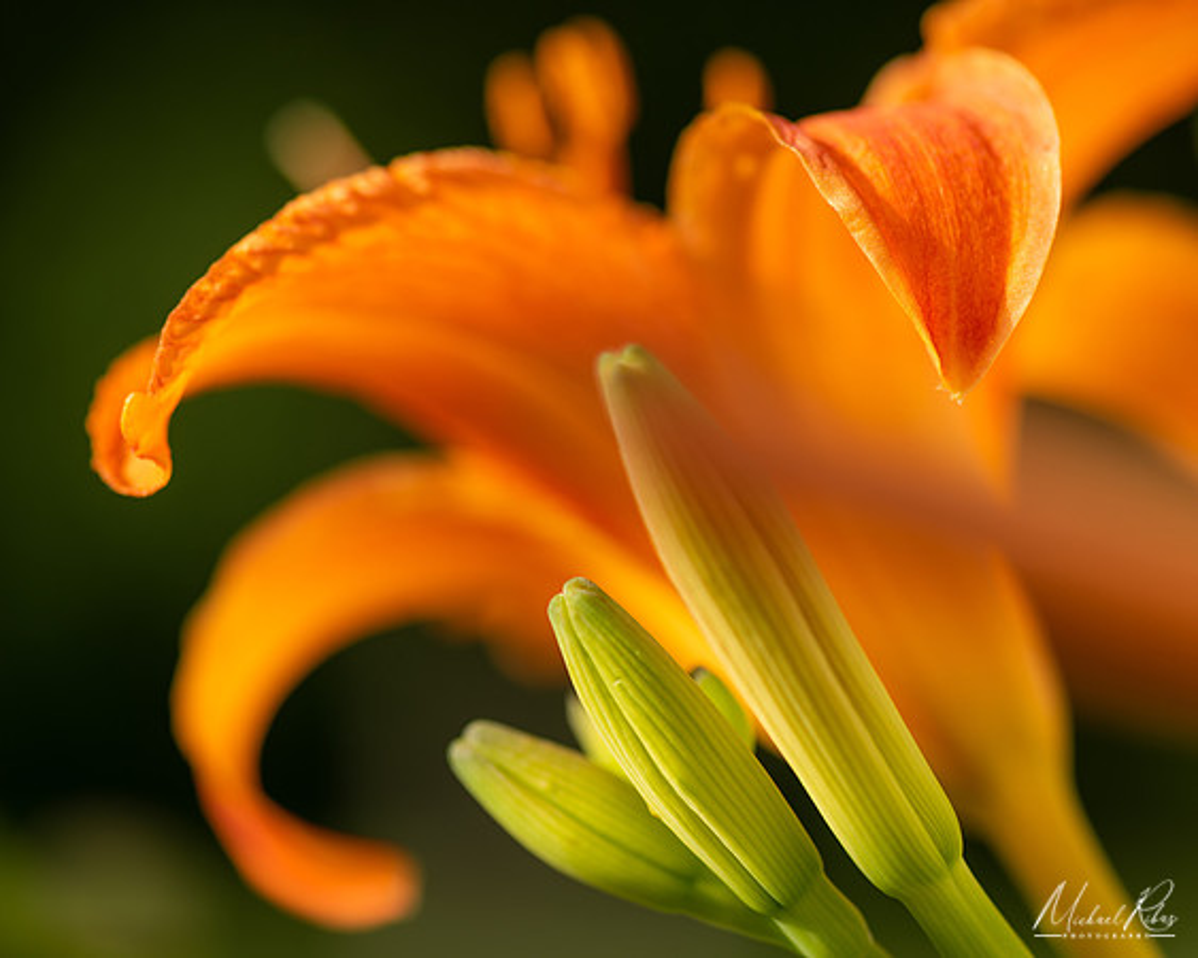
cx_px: 551
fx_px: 4188
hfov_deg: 16.3
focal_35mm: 118
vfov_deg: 13.0
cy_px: 479
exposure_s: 1/350
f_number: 5.6
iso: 100
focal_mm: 105
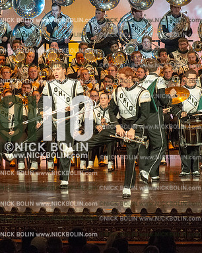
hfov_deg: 5.6
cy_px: 127
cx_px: 46
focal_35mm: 277
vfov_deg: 7.0
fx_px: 2072
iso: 8000
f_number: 5.6
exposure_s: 1/320
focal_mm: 195
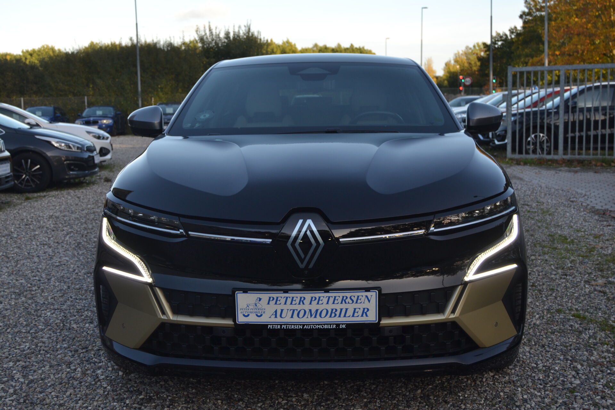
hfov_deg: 46.4
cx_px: 308
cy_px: 205
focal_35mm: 42
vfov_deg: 31.9
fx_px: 717
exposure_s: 1/160
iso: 100
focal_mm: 28
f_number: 6.3
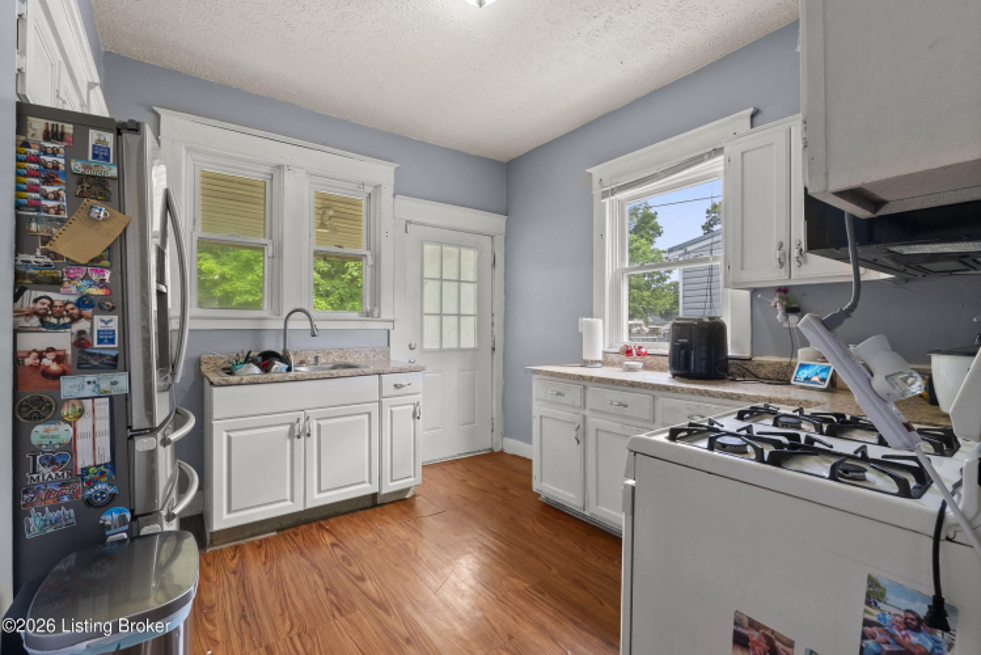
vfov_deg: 73.8
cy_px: 328
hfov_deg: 96.7
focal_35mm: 16
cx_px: 490
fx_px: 436
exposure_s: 1/3
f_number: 11
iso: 400
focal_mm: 16
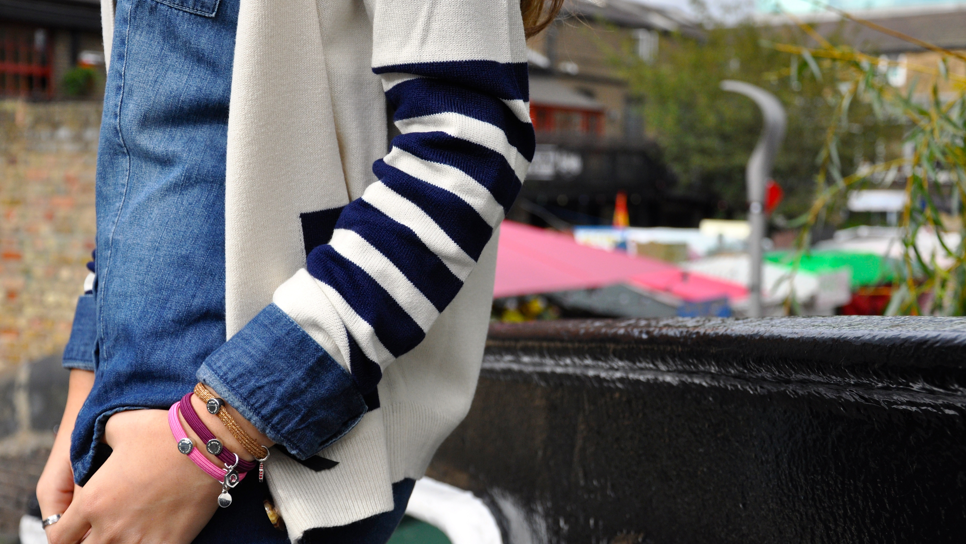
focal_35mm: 57
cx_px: 476
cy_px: 276
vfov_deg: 21.1
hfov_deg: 36.6
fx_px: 1460
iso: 450
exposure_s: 1/1000
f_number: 4.2
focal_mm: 34
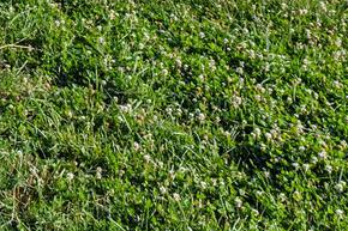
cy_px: -332
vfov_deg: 11.4
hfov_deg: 17.9
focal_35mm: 99
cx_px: -211
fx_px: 956
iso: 320
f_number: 8
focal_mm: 14
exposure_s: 1/500
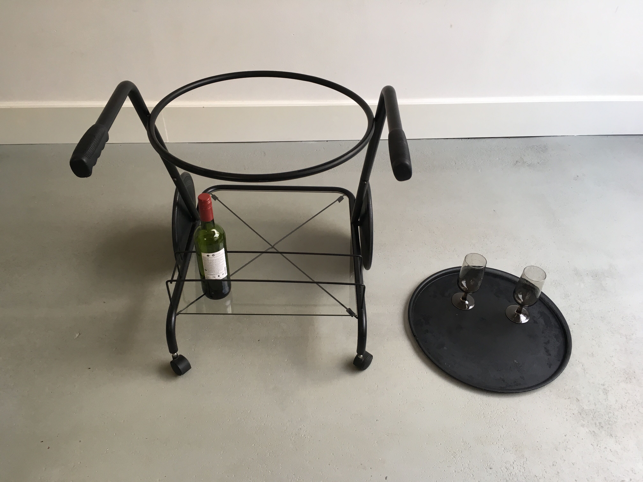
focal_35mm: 29
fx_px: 539
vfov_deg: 48.2
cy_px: 241
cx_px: 322
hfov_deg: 61.7
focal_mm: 4.15
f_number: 2.2
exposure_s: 1/33
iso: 25
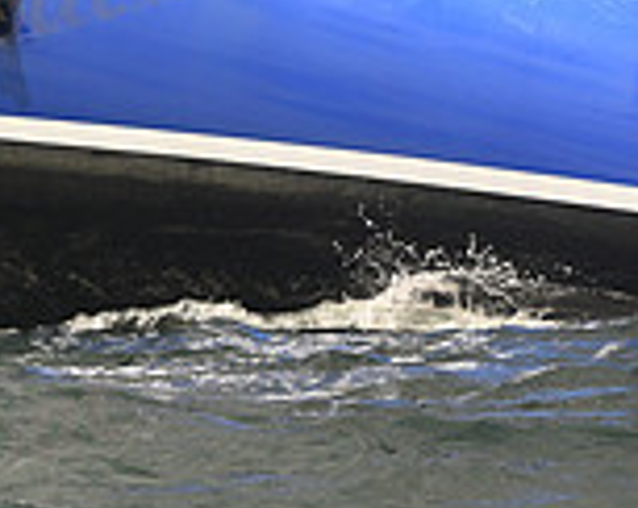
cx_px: -567
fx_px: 6374
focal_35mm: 338
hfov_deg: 5.6
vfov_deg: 4.6
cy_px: -127
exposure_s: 1/640
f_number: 6.3
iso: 250
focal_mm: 95
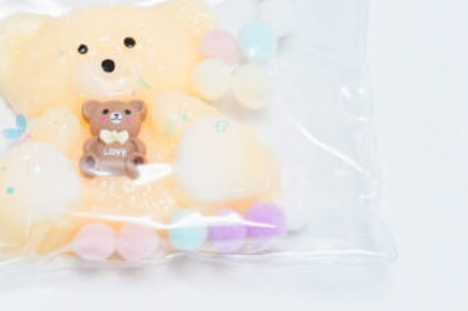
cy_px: 1
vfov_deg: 6.7
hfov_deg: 10.1
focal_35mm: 204
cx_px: 113
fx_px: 2650
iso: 3200
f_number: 5
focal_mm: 58
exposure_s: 1/640
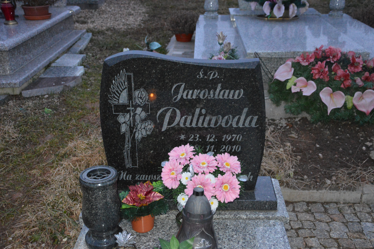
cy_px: 124
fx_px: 436
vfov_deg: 31.8
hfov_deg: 46.4
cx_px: 187
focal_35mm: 42
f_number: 4
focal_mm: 28
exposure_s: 1/60
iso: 3200
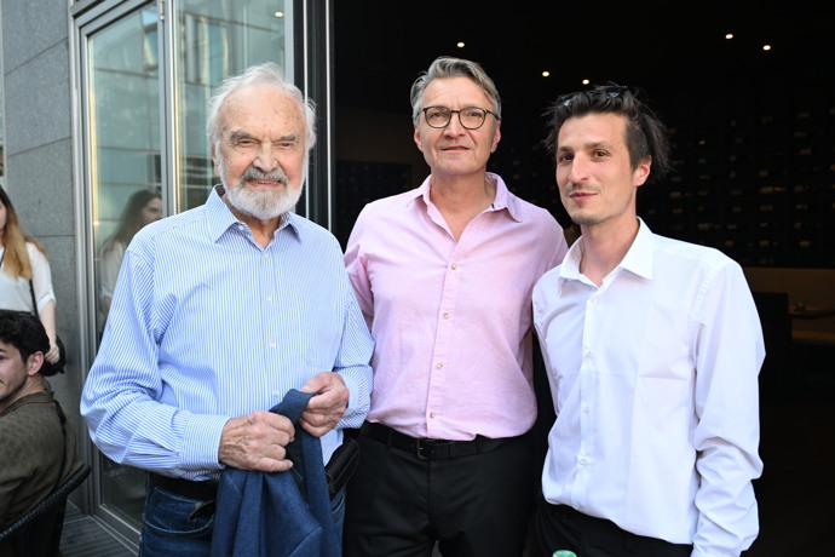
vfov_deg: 38.9
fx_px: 789
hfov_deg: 55.8
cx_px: 418
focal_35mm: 34
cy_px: 278
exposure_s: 1/320
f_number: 4.5
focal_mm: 34
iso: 800
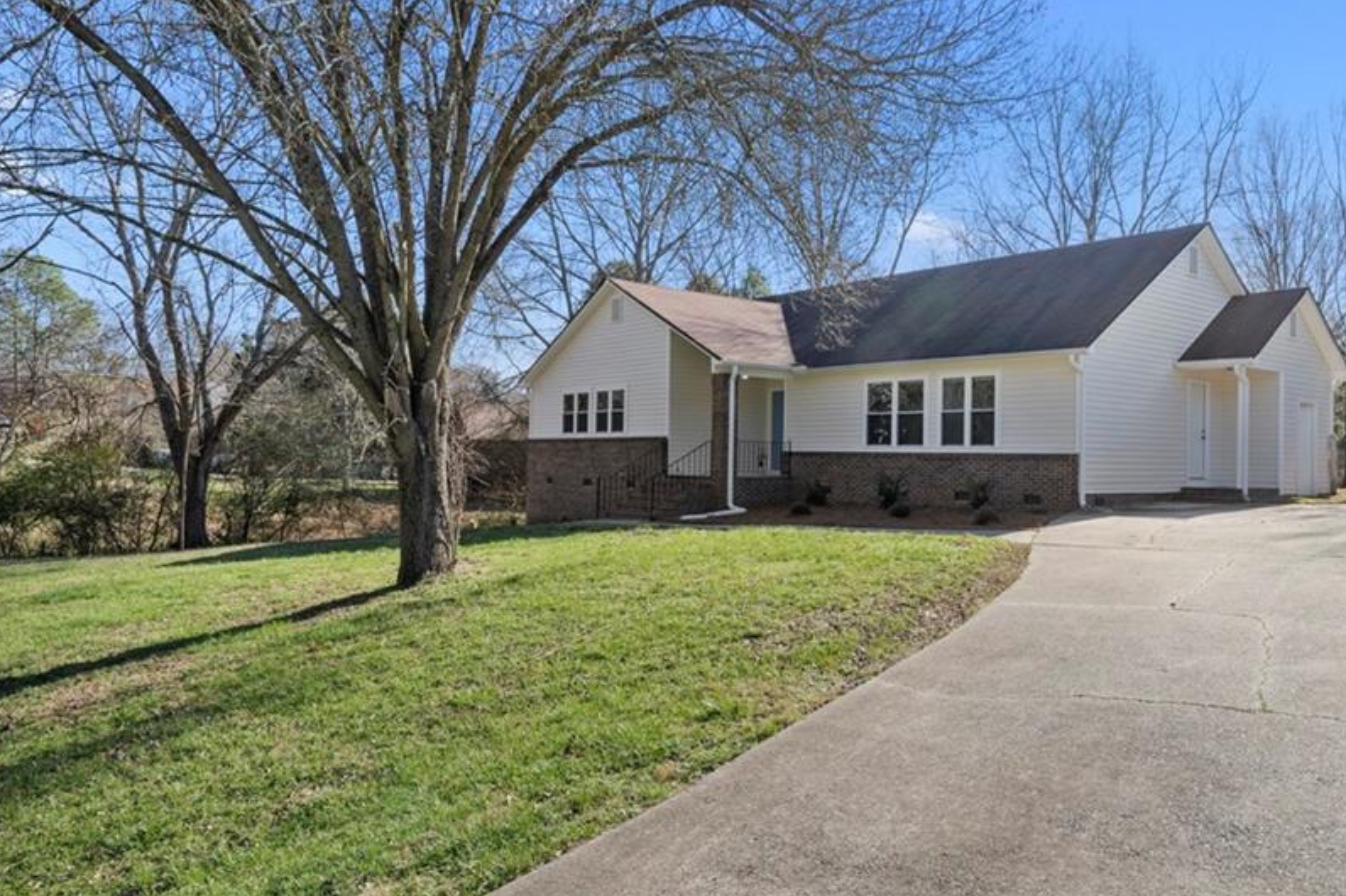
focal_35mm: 27
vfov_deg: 47.9
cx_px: 815
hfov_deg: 66.7
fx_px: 1009
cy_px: 423
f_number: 11
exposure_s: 1/125
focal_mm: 21
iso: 250
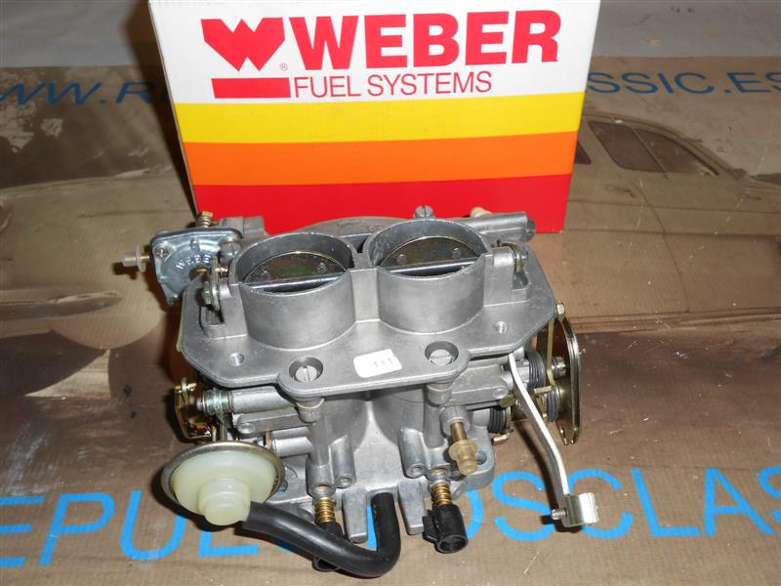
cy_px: 293
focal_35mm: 34
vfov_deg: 41.8
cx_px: 390
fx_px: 767
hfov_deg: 54.0
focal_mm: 6
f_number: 3.9
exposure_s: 1/30
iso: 80
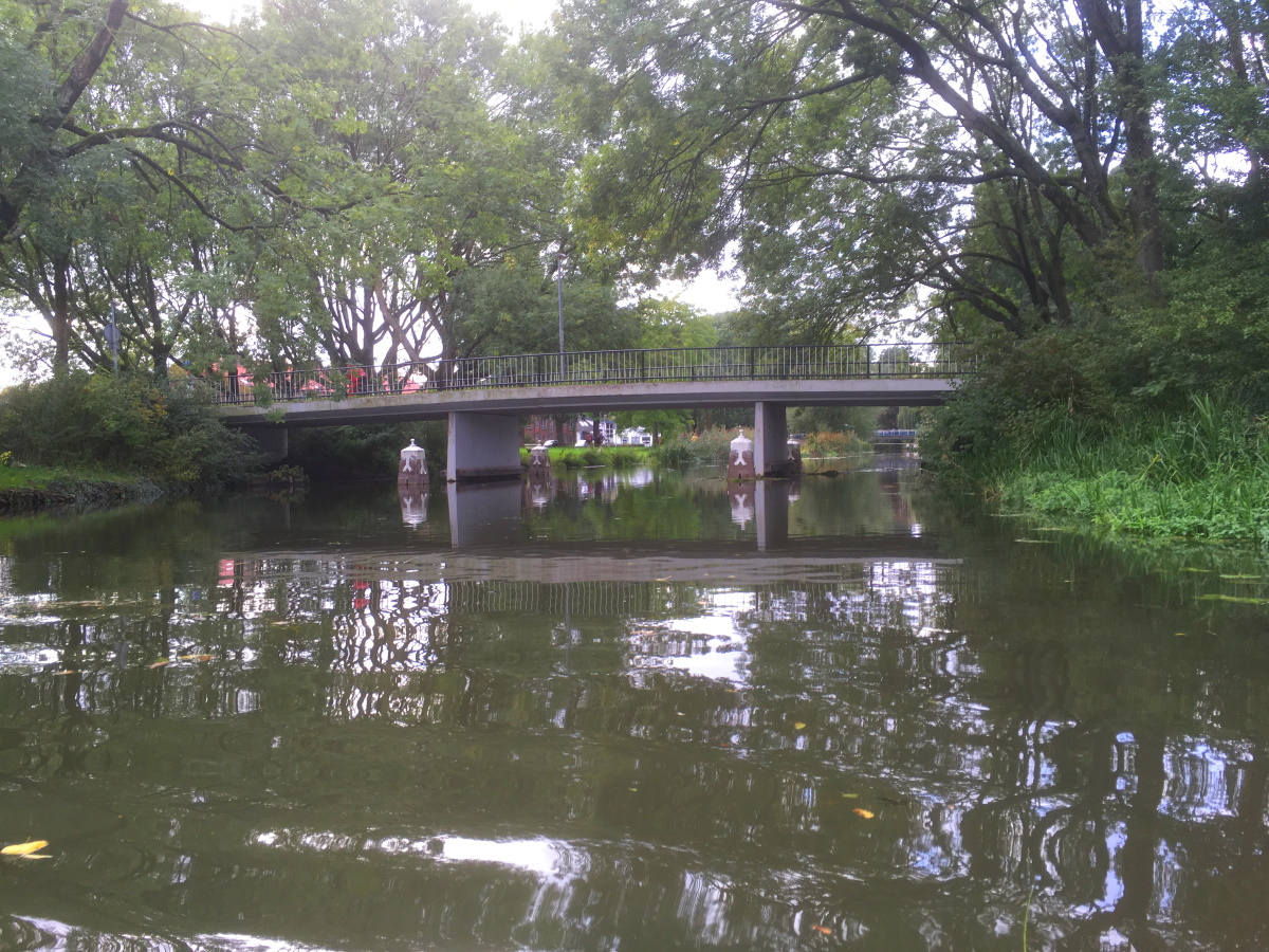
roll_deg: +2.6
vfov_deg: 48.2
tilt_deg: -2.3
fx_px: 1063
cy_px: 476
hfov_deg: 61.7
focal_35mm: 29
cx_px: 634
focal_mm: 4.15
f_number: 2.2
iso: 25
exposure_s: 1/100
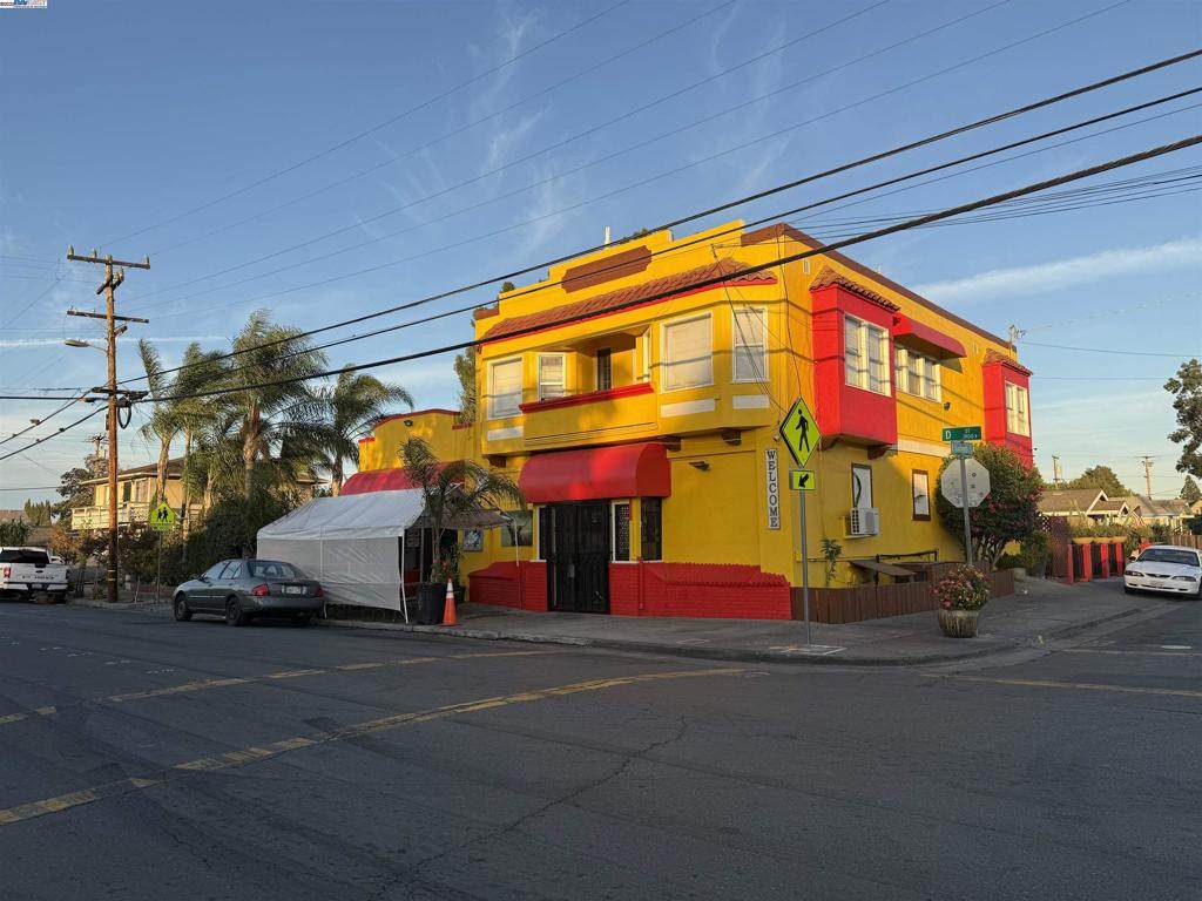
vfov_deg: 56.8
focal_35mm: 24
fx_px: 833
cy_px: 450
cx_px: 601
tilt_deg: +6.3
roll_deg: +0.7
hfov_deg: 71.6
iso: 80
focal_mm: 6.76
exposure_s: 1/1689
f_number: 1.78
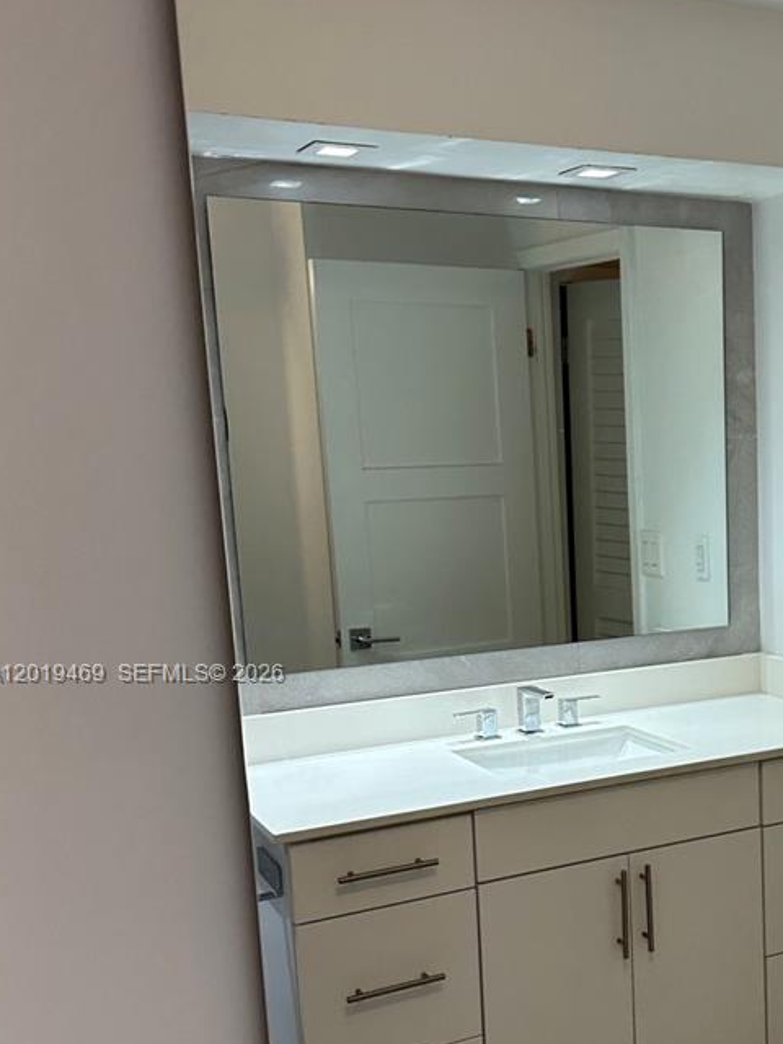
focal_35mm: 45
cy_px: 675
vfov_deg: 41.7
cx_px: 716
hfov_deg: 30.6
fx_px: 1357
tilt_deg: -10.0
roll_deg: +1.2
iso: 125
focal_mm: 6.86
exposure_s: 1/120
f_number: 1.78
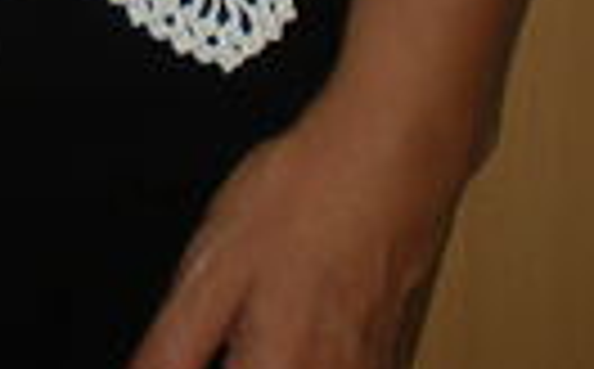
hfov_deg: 10.5
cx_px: -180
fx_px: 3168
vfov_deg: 6.3
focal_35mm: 196
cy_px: -576
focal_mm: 6.3
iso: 64
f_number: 3.1
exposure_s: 1/60
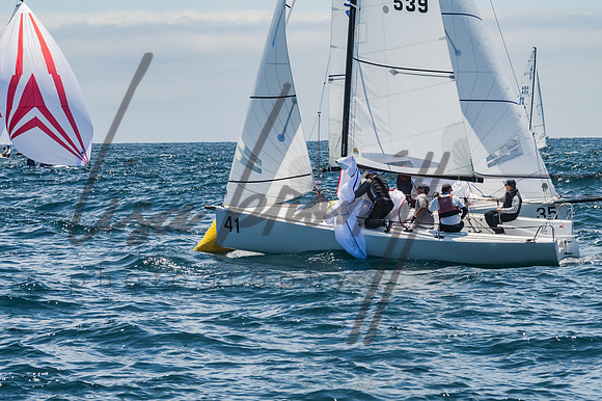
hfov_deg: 10.2
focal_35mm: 202
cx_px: 307
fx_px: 3378
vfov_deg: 6.8
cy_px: 201
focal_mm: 130
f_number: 14
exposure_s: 1/1000
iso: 640
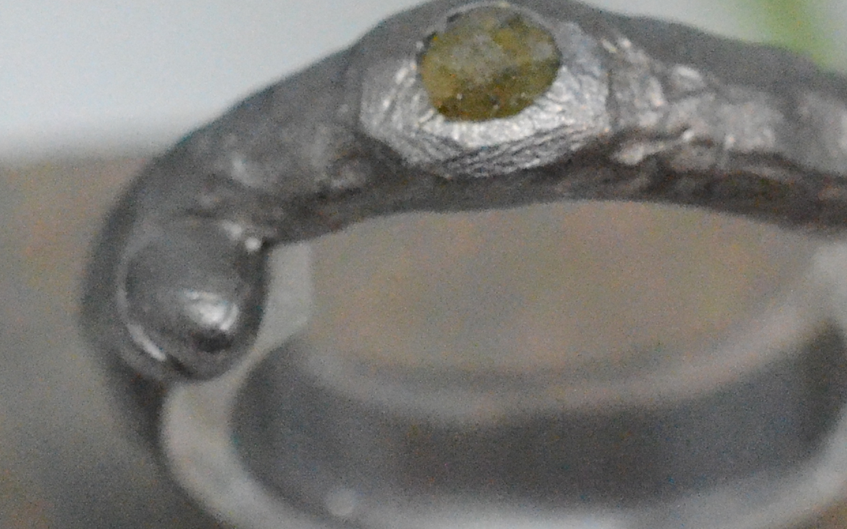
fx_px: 5586
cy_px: 222
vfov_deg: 5.4
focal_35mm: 242
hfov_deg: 8.7
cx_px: 482
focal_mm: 40
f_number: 8
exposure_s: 1/800
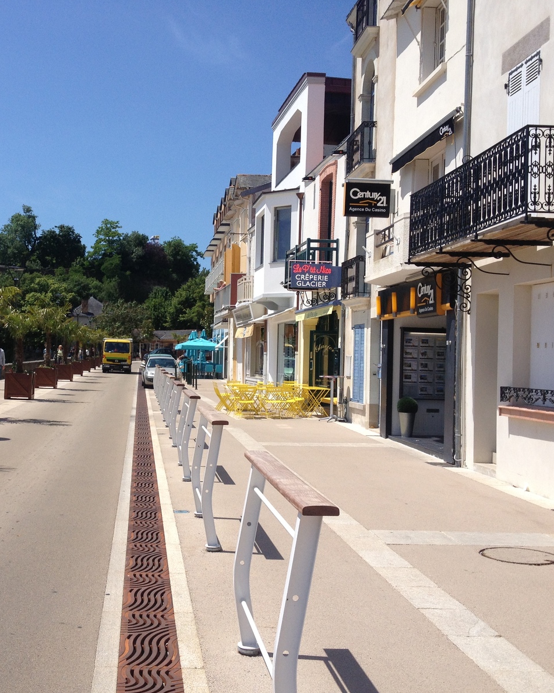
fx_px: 942
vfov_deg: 40.3
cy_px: 348
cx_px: 158
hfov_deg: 32.3
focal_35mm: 46
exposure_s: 1/2513
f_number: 2.4
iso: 50
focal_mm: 4.28
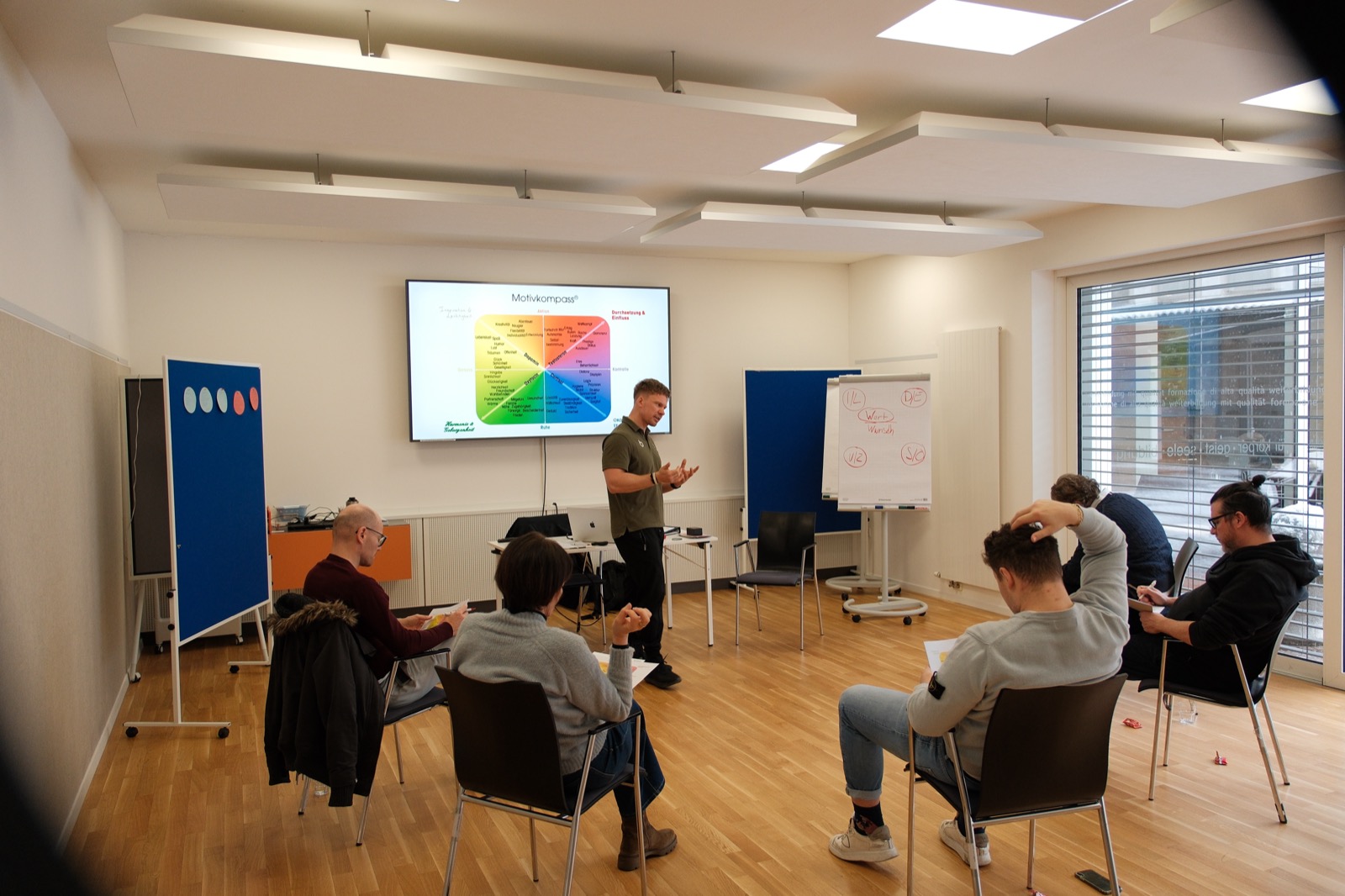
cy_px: 448
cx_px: 672
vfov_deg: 47.9
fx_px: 1008
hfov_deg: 67.4
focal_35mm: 27
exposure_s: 1/90
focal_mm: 18
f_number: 2.8
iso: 800
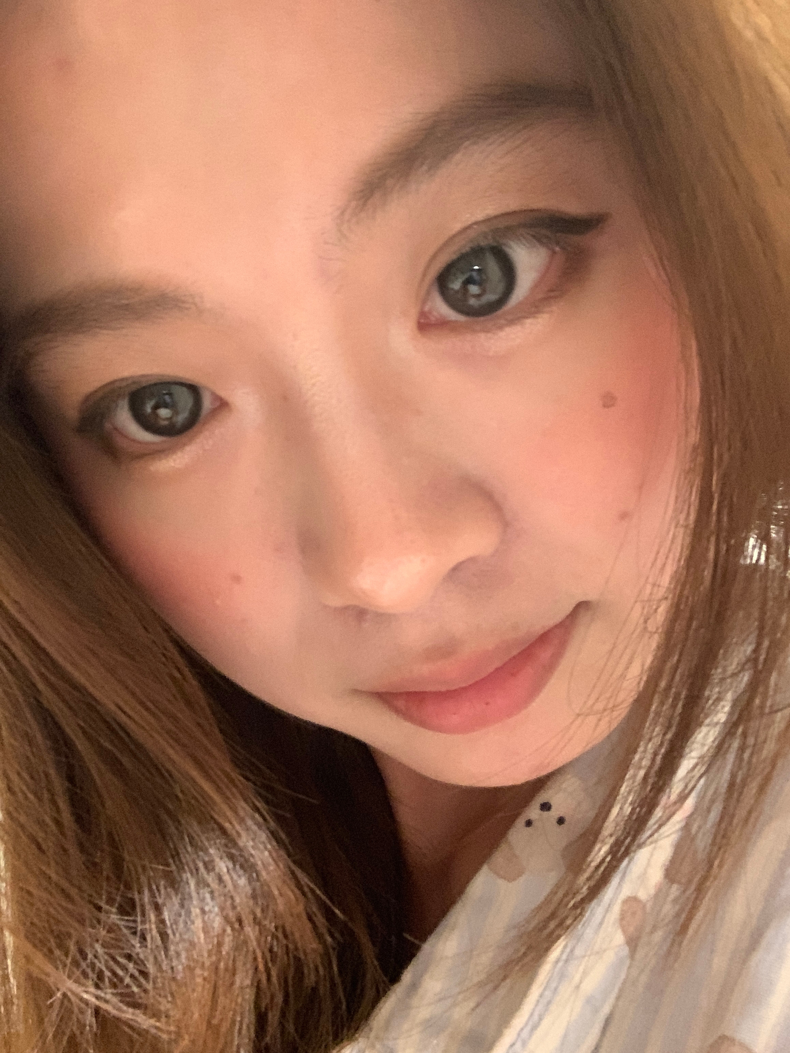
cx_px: 395
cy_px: 526
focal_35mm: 32
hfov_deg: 44.2
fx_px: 974
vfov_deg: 56.8
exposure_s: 1/34
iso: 320
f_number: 2.2
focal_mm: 2.87
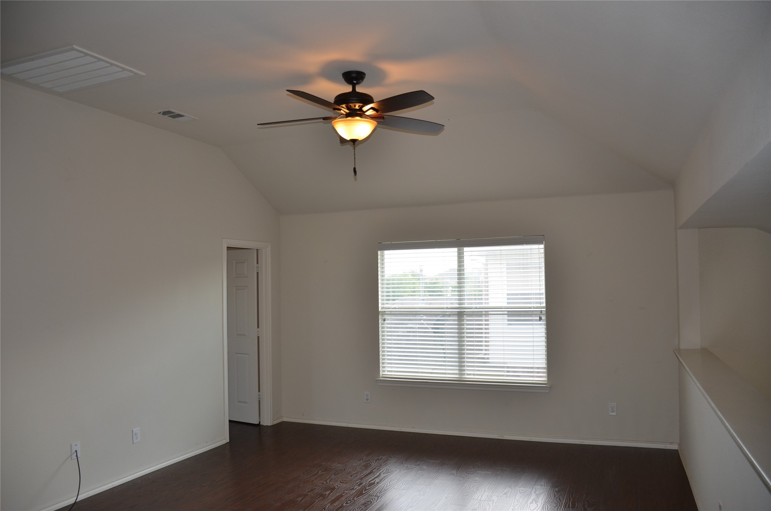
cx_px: 386
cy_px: 256
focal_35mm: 27
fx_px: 577
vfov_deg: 47.7
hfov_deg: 67.5
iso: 250
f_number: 3.5
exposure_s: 1/125
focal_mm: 18
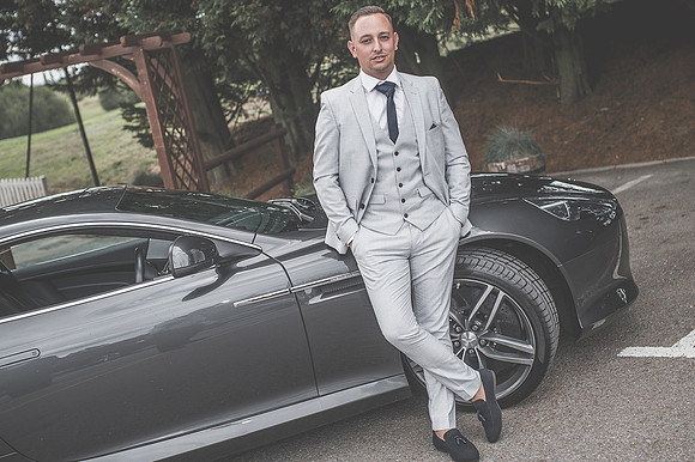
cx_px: 348
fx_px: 1050
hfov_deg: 36.6
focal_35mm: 54
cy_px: 231
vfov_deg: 24.8
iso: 100
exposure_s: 1/640
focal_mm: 35
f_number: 2.5
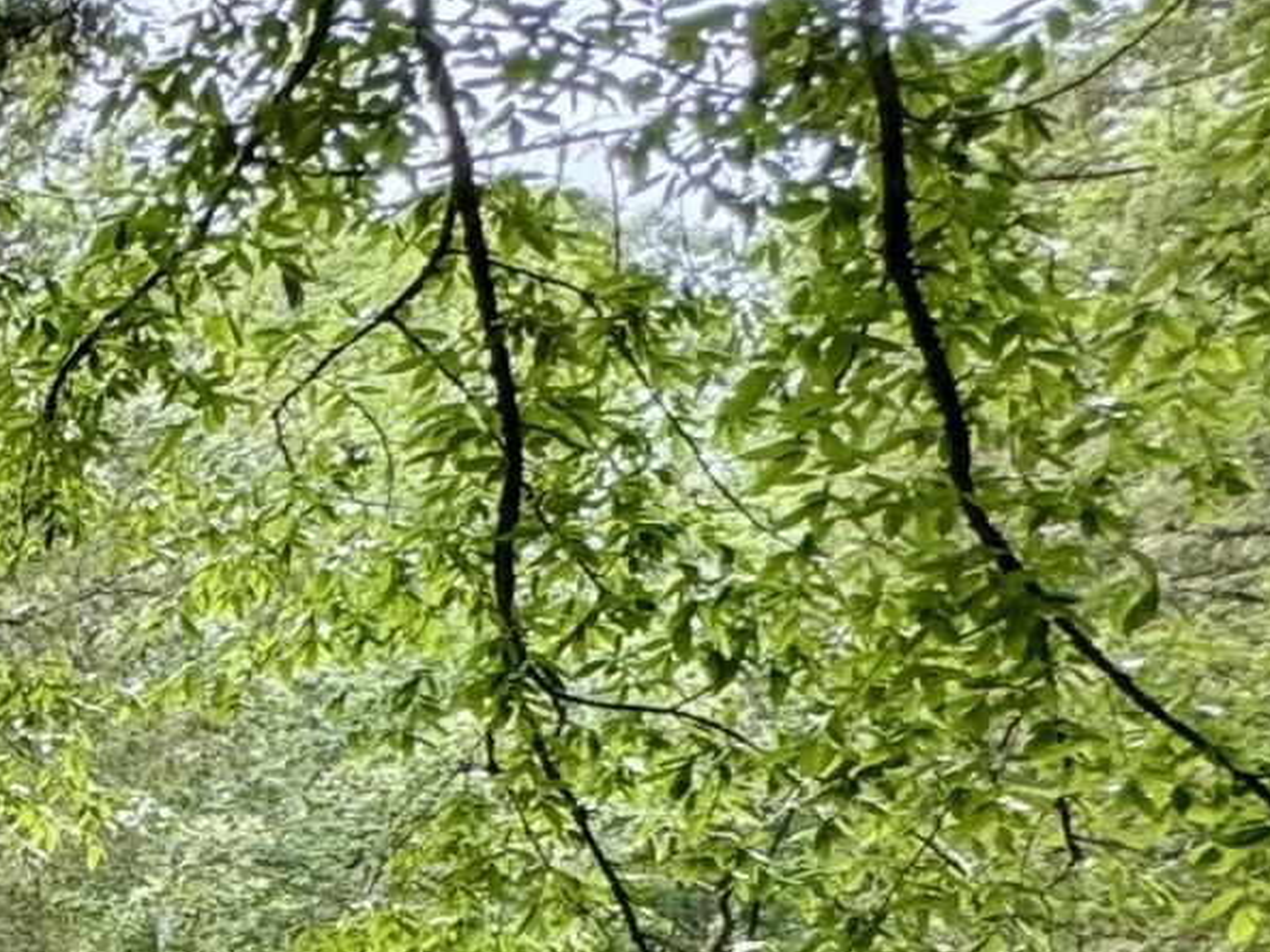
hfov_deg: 16.1
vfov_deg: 18.8
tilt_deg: +3.4
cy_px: 1340
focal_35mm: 71
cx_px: -1611
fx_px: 2605
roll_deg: -0.7
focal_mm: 2.22
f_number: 2.2
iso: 40
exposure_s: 1/127
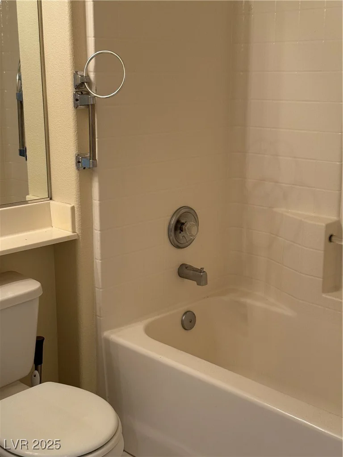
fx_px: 634
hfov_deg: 30.3
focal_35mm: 48
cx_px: 172
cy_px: 228
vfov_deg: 39.7
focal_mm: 6.76
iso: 100
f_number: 1.78
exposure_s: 1/60
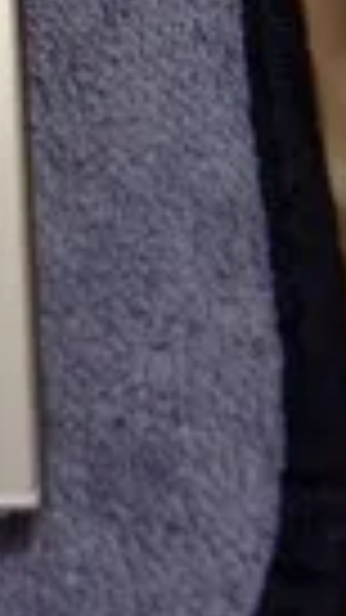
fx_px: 2497
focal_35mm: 153
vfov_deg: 13.5
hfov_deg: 7.6
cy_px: -202
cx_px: -310
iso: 50
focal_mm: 6.76
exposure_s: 1/212
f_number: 1.78
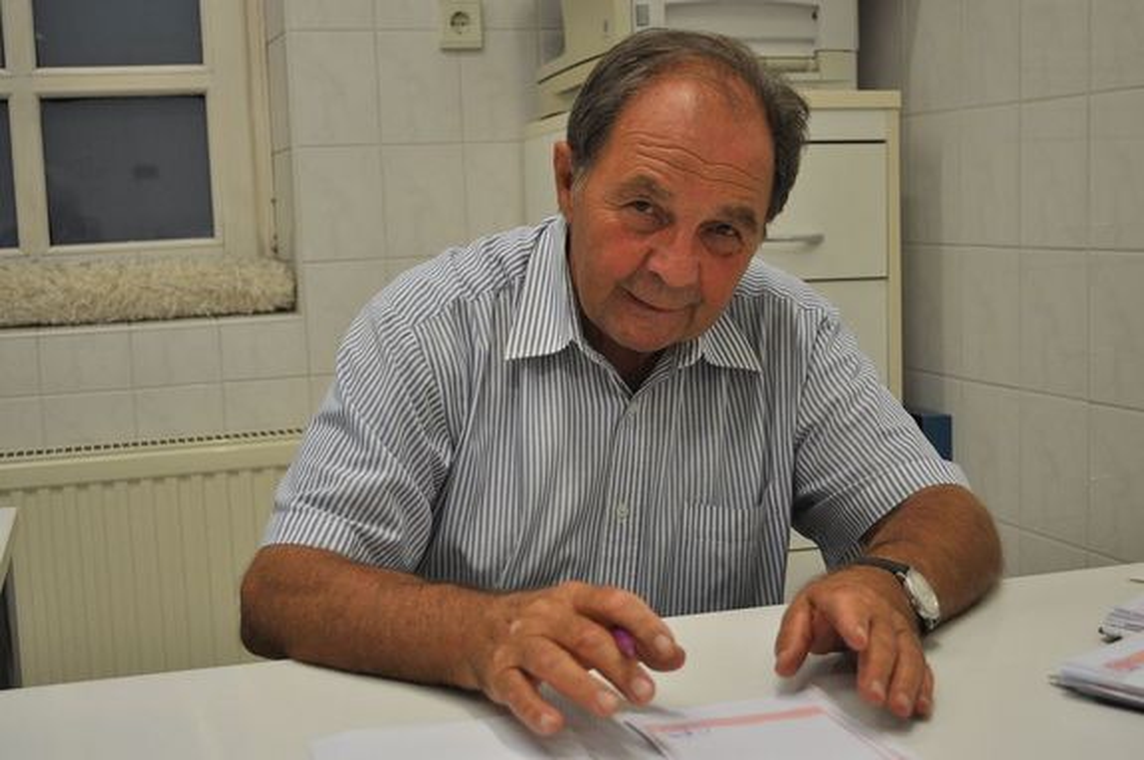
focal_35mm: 48
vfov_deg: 28.0
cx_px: 572
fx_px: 1524
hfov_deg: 41.2
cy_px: 380
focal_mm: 32
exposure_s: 1/60
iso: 400
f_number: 4.8
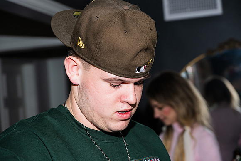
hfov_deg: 21.5
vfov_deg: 14.4
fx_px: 636
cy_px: 80
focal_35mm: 95
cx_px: 120
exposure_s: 1/125
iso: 400
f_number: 6.3
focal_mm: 95
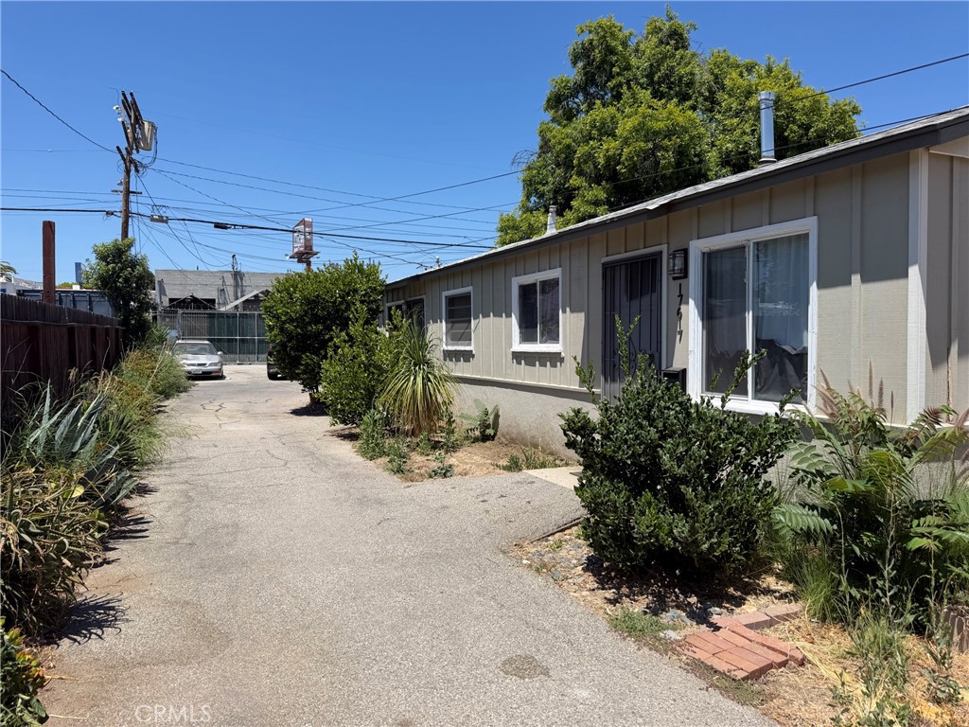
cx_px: 484
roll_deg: +0.3
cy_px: 364
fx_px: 672
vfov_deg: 56.8
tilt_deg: -0.4
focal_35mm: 24
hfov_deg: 71.6
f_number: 1.78
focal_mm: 6.76
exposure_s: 1/4975
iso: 80
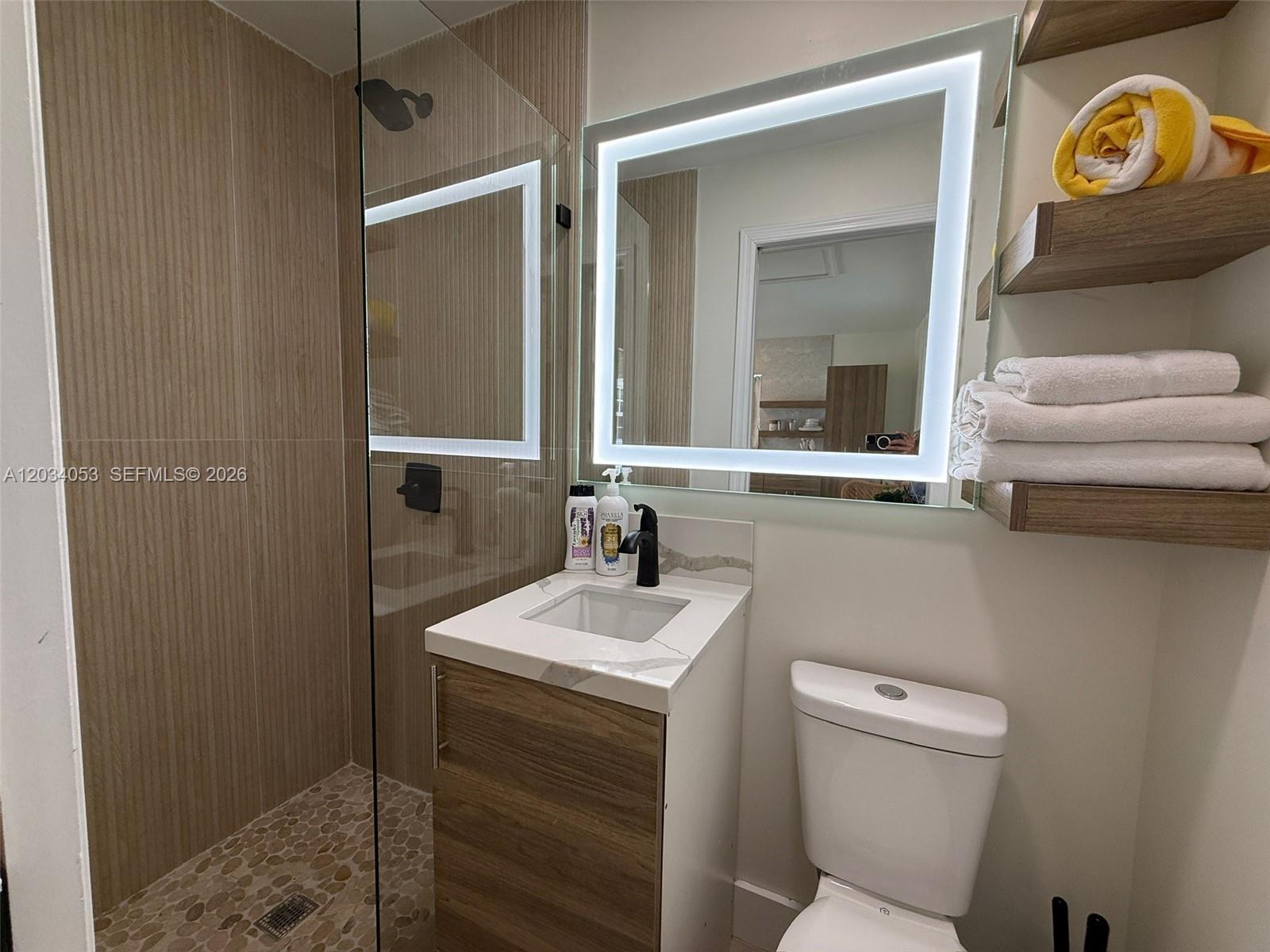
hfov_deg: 102.1
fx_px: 514
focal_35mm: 14
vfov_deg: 85.7
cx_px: 635
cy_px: 476
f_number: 2.2
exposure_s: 1/120
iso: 80
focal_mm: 2.22
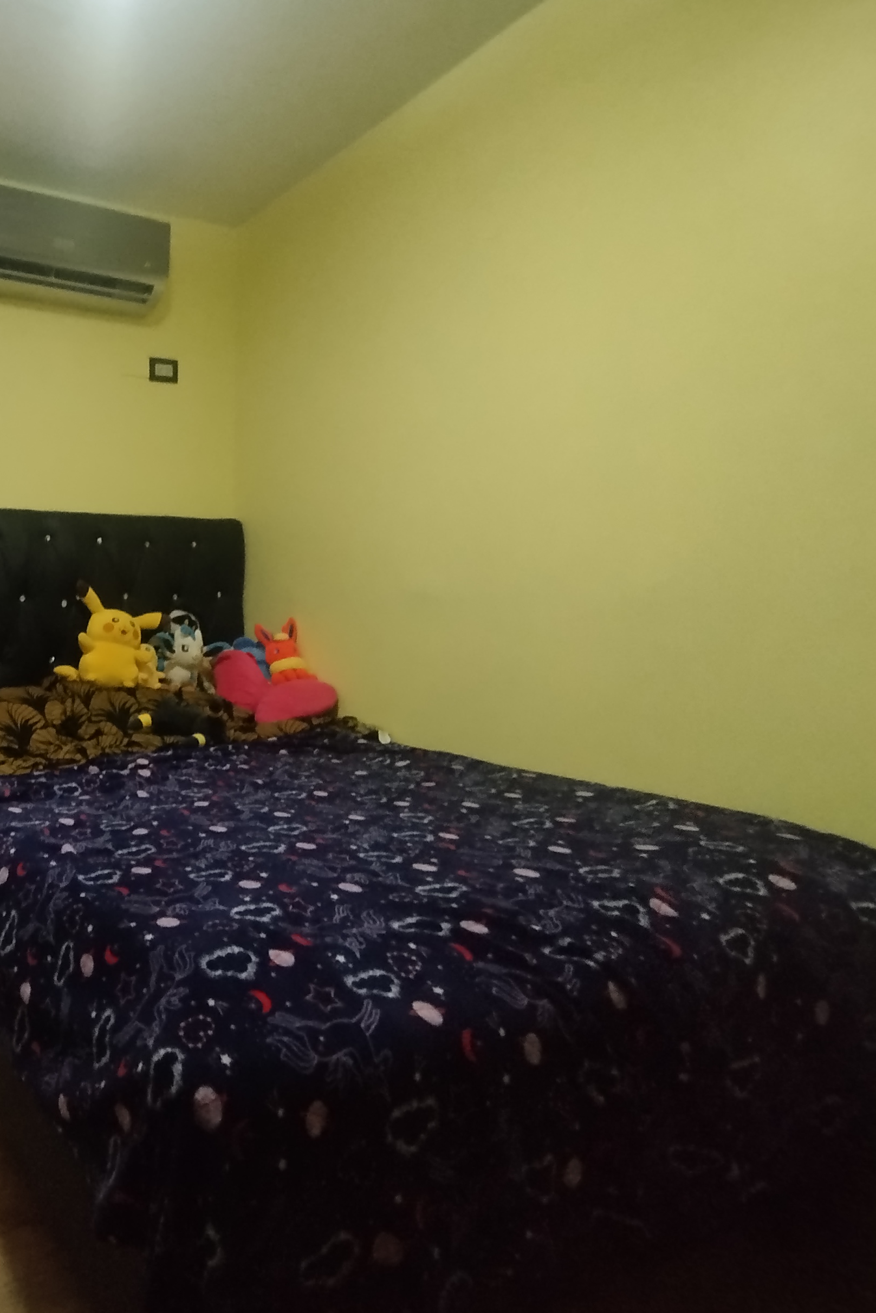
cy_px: 658
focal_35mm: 21
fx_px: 766
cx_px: 47
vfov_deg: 81.2
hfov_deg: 50.7
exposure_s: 1/20
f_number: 2.2
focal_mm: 1.65
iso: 640
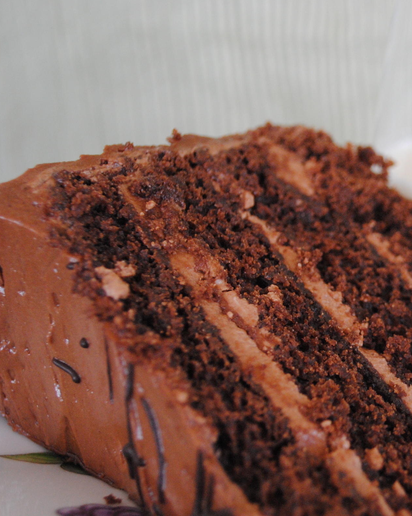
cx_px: 430
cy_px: 314
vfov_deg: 28.2
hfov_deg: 21.8
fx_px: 1021
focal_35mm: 67
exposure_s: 1/30
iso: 720
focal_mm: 26
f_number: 4.2
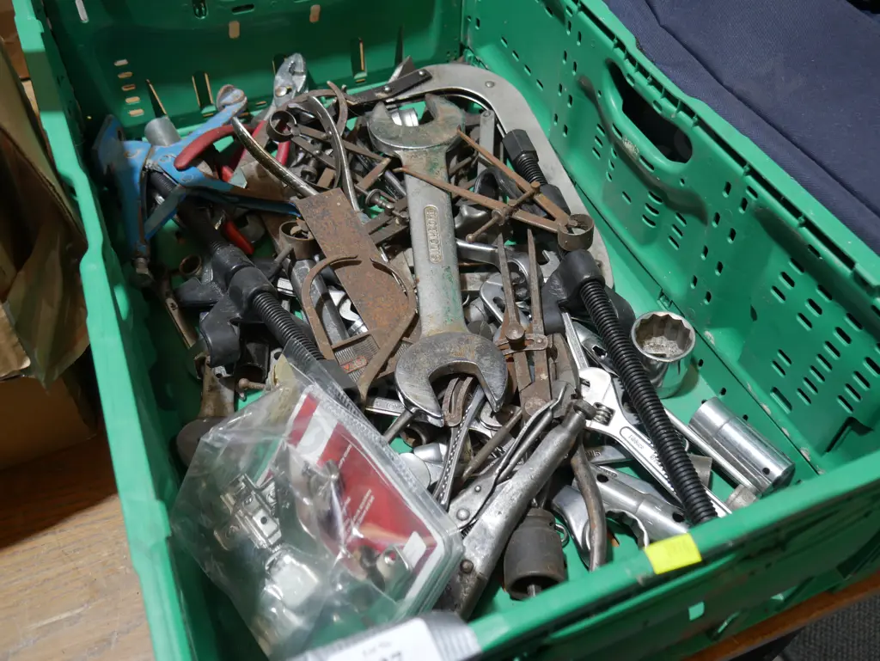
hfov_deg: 53.9
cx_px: 440
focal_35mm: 34
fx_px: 865
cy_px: 330
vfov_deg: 41.8
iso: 320
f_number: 4
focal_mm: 17
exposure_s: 1/60
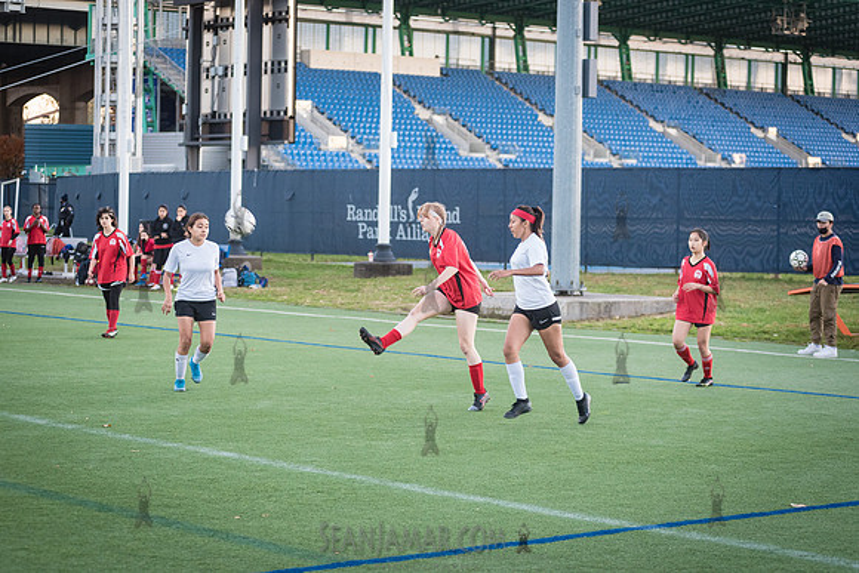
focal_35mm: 86
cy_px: 286
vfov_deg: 15.9
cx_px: 430
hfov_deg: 23.6
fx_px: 2052
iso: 2000
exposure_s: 1/400
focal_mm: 86
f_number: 4
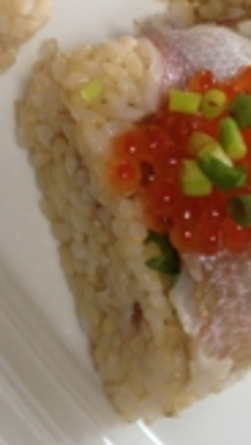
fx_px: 968
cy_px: -8
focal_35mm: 82
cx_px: 72
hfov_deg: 14.7
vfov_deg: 24.6
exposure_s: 1/24
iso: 64
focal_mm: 4.28
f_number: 2.4
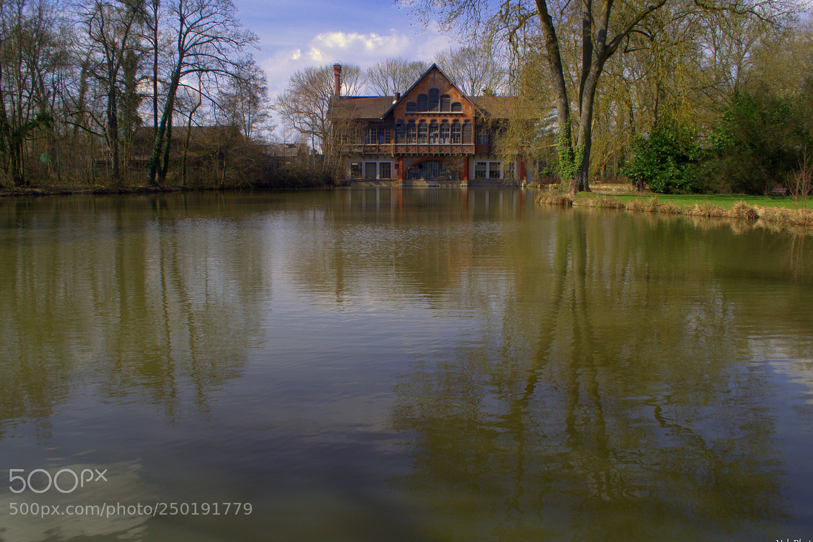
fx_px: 632
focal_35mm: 28
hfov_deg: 65.5
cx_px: 398
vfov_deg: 46.4
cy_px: 270
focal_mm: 18
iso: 100
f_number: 9
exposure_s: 1/125
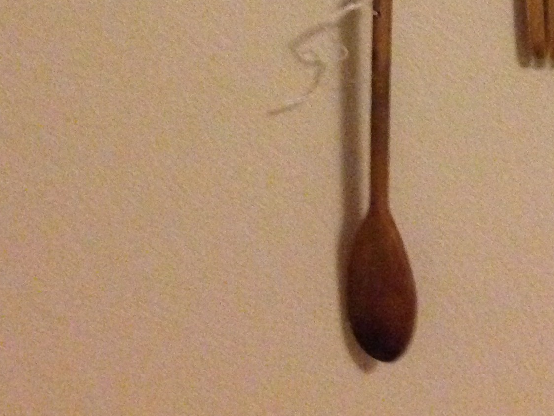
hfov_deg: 20.4
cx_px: 331
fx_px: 1537
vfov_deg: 14.6
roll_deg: -1.9
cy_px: -160
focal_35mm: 96
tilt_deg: -0.6
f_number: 2.4
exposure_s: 1/17
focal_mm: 4.12
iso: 640
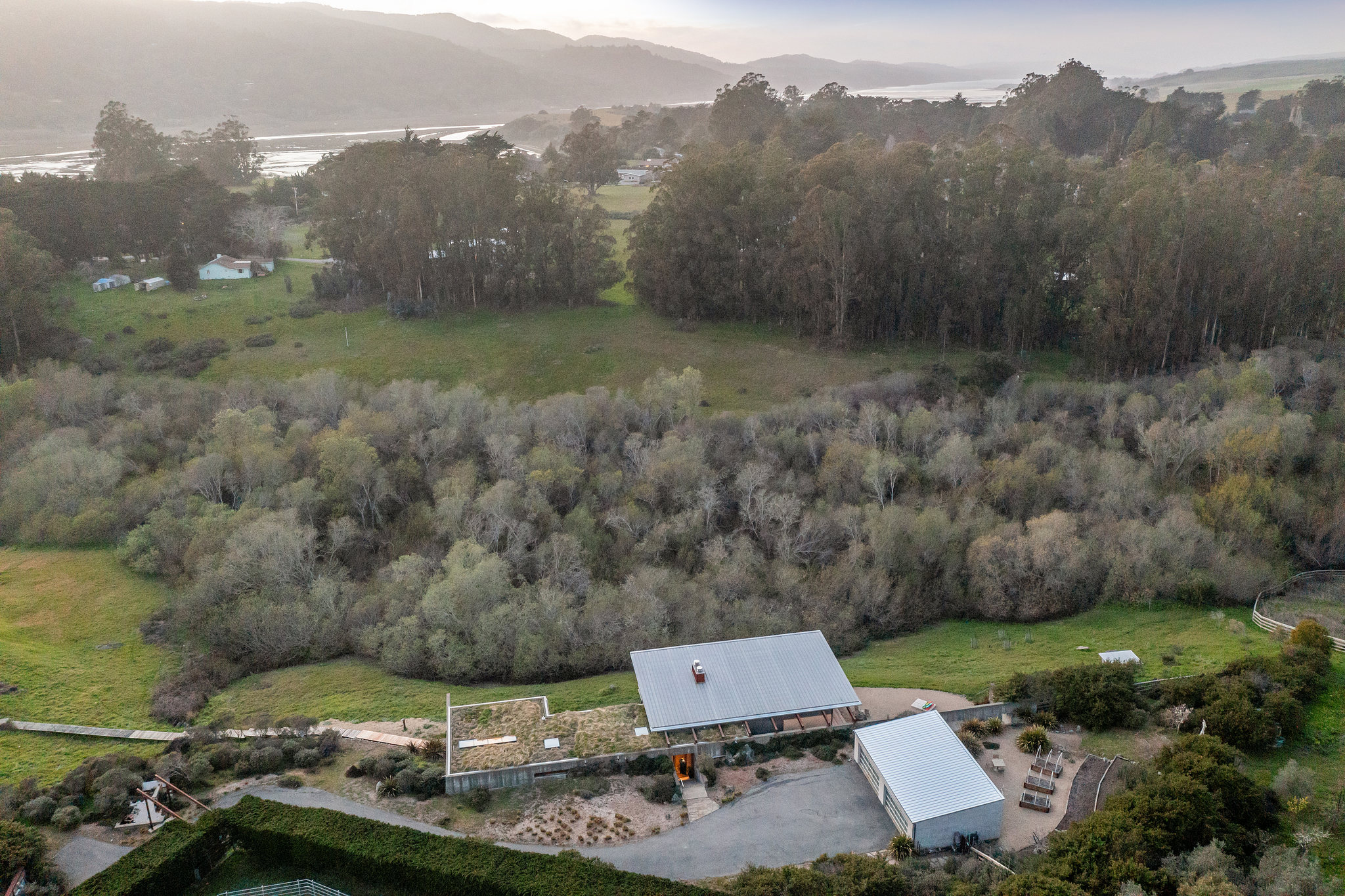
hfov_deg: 65.5
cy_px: 448
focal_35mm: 28
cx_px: 672
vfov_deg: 46.4
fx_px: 1046
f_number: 4.5
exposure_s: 1/13
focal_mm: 10.26
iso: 800
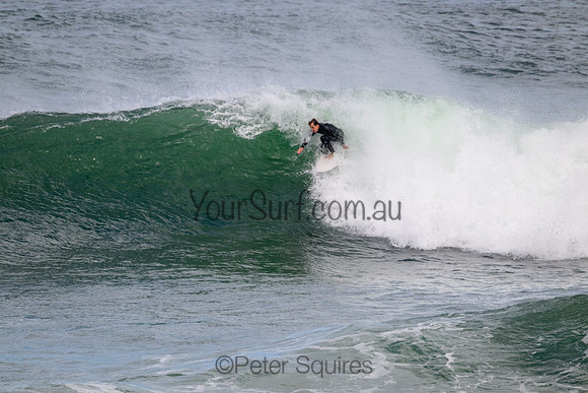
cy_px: 196
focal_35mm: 800
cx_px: 294
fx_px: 13069
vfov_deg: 1.7
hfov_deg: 2.6
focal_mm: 800
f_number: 11
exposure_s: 1/2000
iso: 900
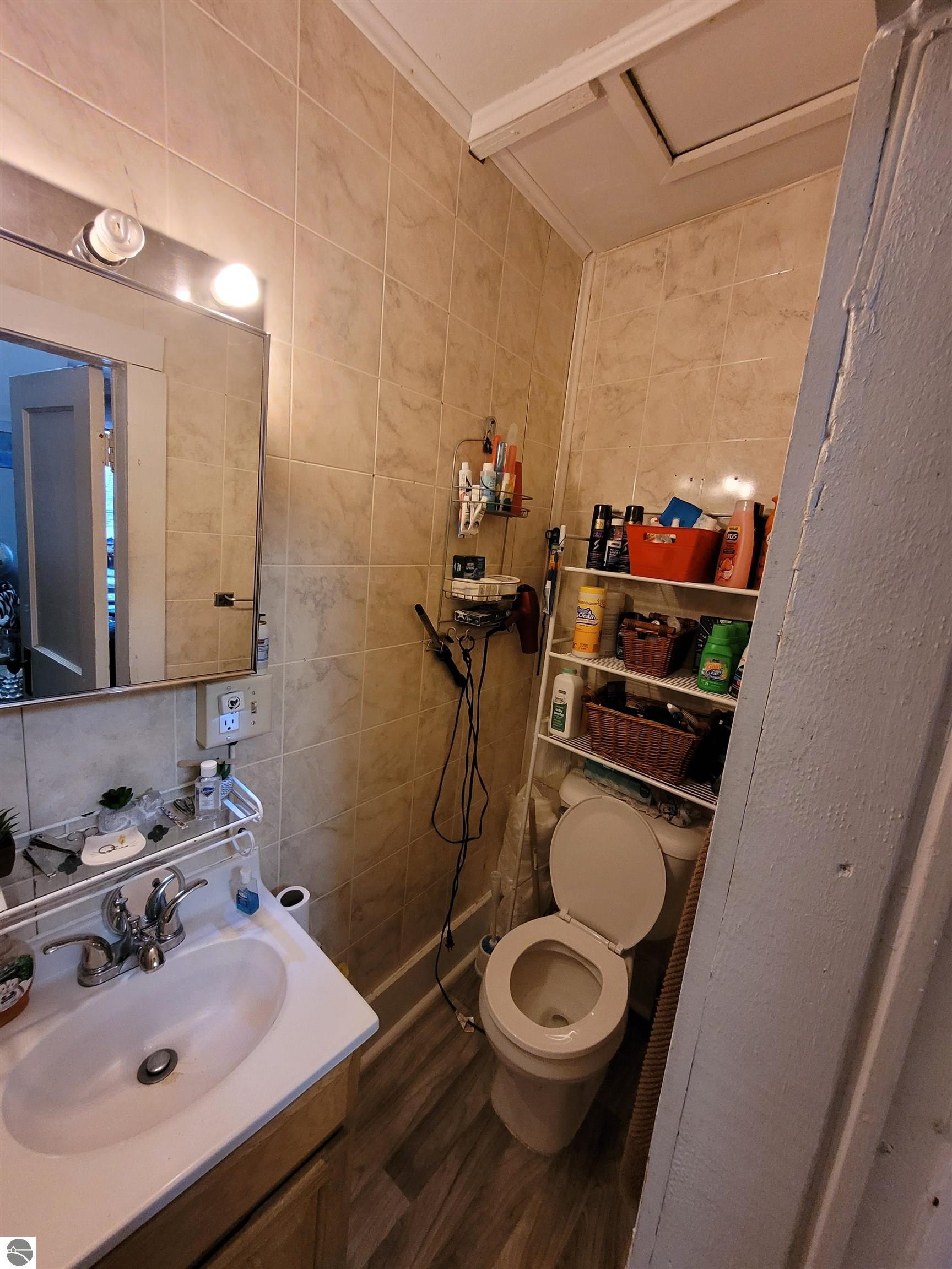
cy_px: 634
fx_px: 477
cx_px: 476
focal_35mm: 13
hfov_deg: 89.9
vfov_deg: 106.2
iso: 320
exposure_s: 1/40
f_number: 2.2
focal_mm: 1.74
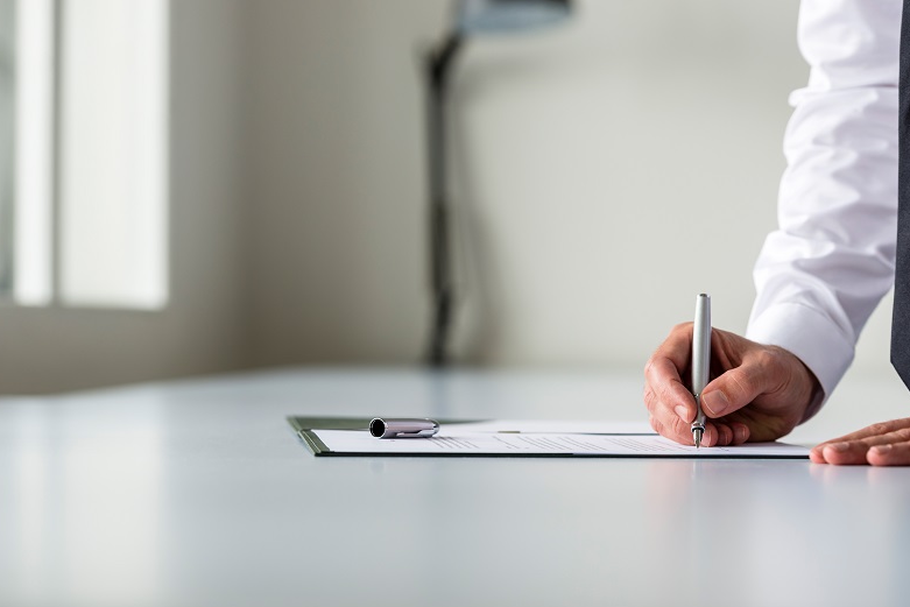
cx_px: 509
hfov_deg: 15.9
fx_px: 3261
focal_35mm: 129
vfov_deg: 10.6
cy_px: 322
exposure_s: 1/40
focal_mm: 112
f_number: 4
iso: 125
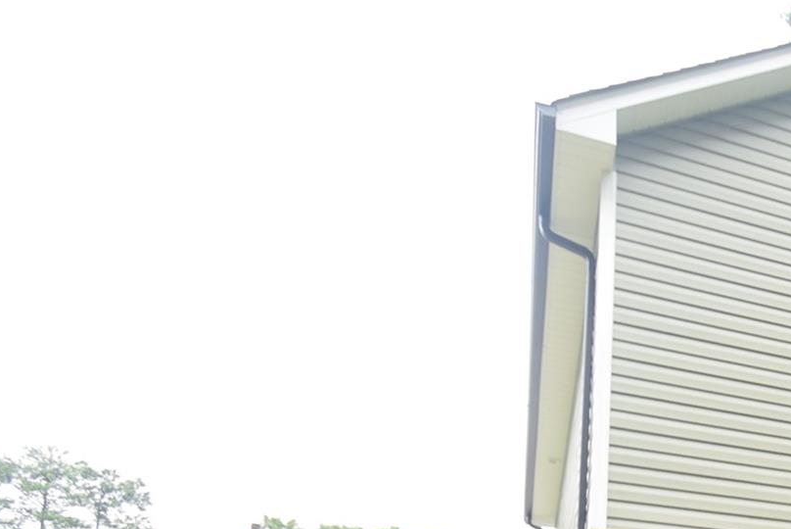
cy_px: 598
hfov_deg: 37.1
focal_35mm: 38
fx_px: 836
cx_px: 973
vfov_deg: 30.9
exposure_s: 1/125
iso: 450
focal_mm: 10
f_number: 5.6
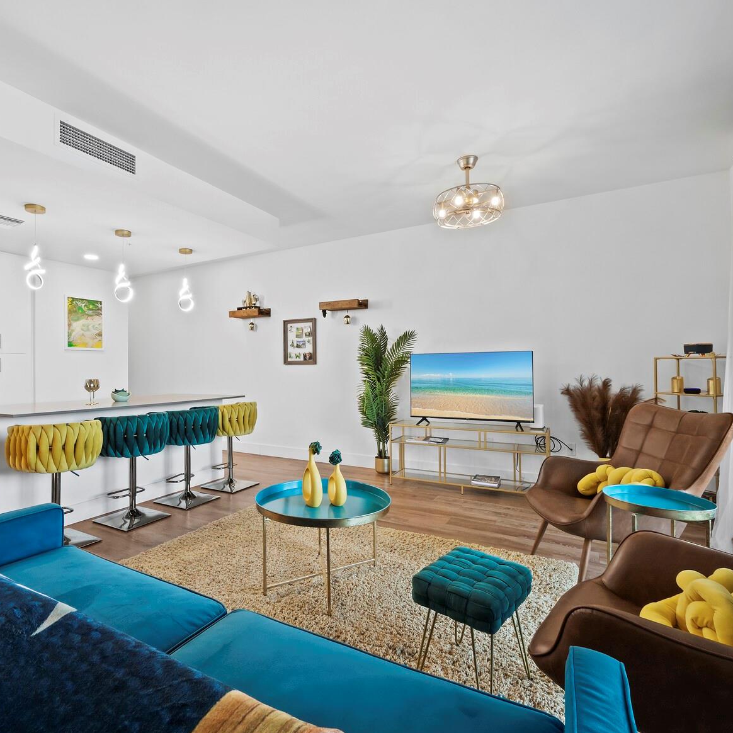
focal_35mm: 17
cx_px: 302
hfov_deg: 83.2
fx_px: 407
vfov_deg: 83.9
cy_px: 377
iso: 400
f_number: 11
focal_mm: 7
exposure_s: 1/2
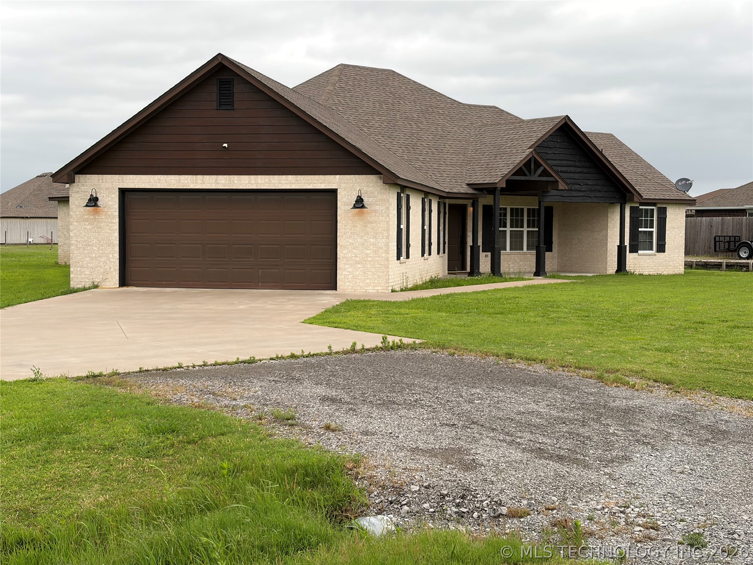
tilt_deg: -2.4
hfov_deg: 36.8
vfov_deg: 28.0
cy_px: 282
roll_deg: +0.3
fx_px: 1131
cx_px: 376
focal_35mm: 52
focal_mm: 5.96
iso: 32
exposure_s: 1/419
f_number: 1.6
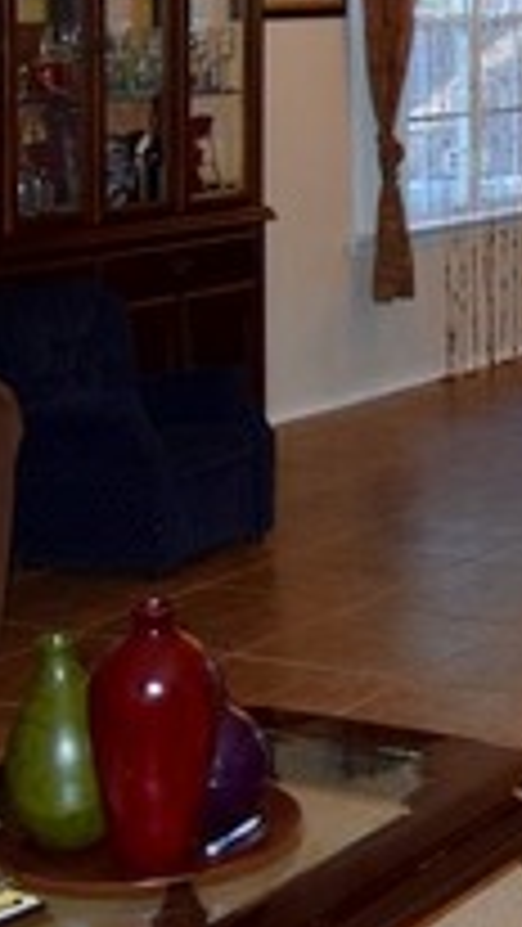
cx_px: 1098
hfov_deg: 12.0
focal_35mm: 88
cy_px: 106
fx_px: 2164
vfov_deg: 23.6
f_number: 4.5
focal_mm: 18
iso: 800
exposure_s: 1/80
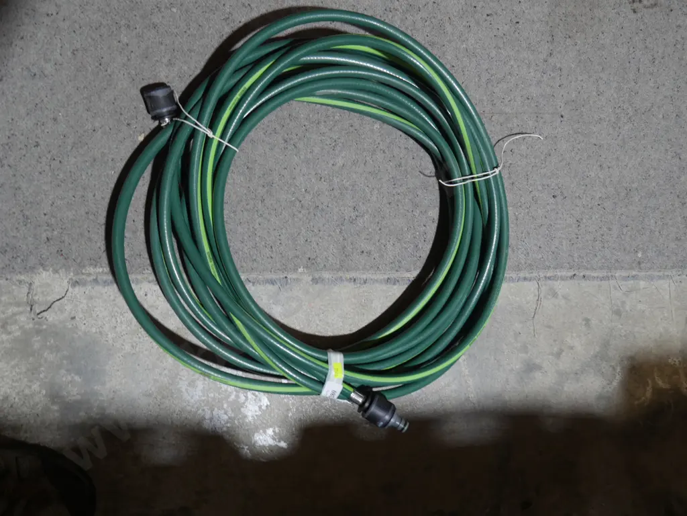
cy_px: 258
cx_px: 344
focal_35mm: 36
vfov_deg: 39.7
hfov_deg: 51.4
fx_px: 714
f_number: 4
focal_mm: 18
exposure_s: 1/60
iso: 400
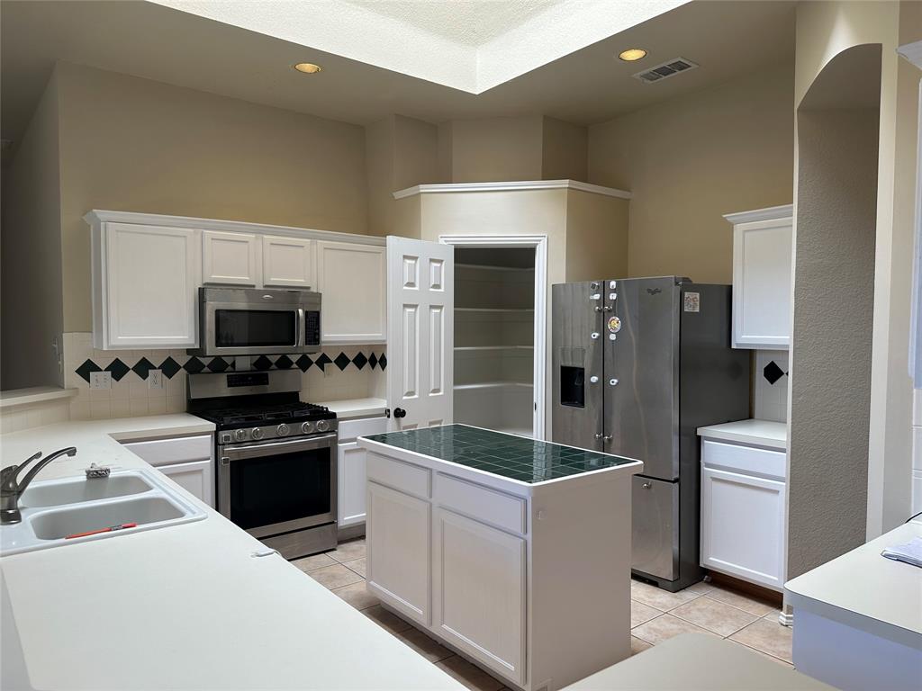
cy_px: 346
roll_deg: -0.7
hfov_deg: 71.6
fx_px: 639
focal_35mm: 24
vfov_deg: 56.8
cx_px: 461
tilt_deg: -1.9
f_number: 1.78
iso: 80
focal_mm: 6.86
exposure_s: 1/120
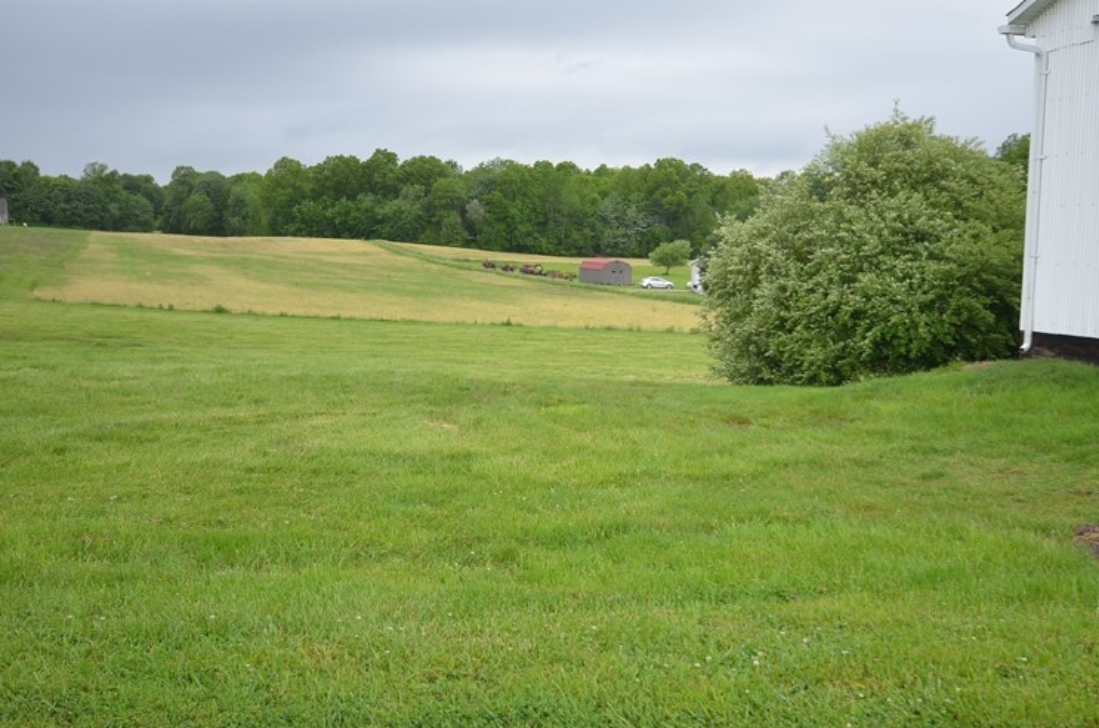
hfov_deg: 44.4
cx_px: 650
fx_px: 1340
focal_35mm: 44
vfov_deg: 30.4
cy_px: 390
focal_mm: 20
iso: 220
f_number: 5.6
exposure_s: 1/125
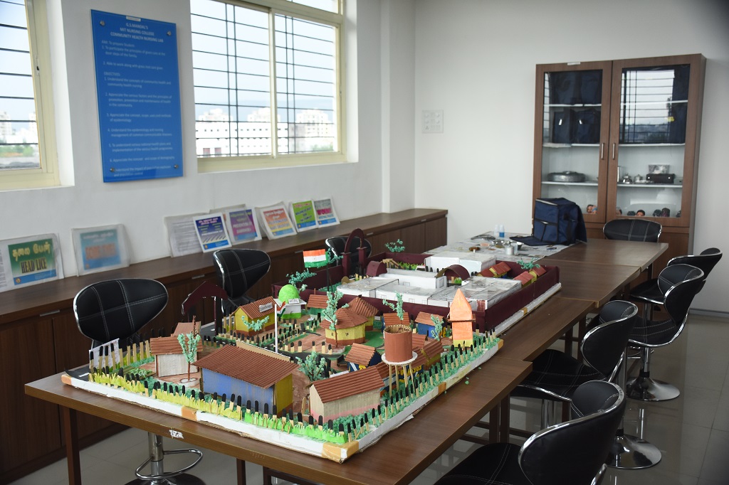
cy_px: 242
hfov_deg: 55.1
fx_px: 698
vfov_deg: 38.3
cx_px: 364
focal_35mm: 34
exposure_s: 1/160
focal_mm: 23
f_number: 3.8
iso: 640
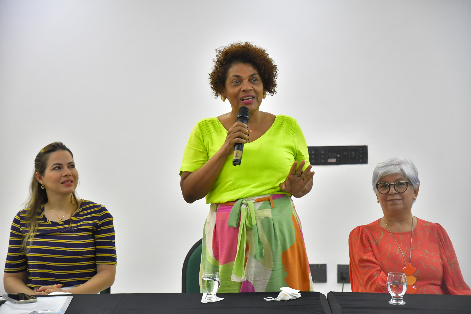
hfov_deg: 24.6
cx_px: 236
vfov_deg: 16.6
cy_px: 157
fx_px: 1079
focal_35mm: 82
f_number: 3.8
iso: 2500
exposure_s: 1/90
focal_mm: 55
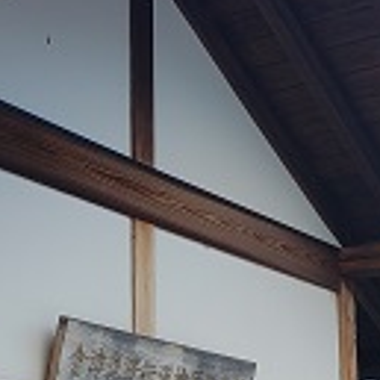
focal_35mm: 96
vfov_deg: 17.6
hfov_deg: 17.8
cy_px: 393
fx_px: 1192
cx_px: 38
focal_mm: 4.3
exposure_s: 1/612
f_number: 2.4
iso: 50
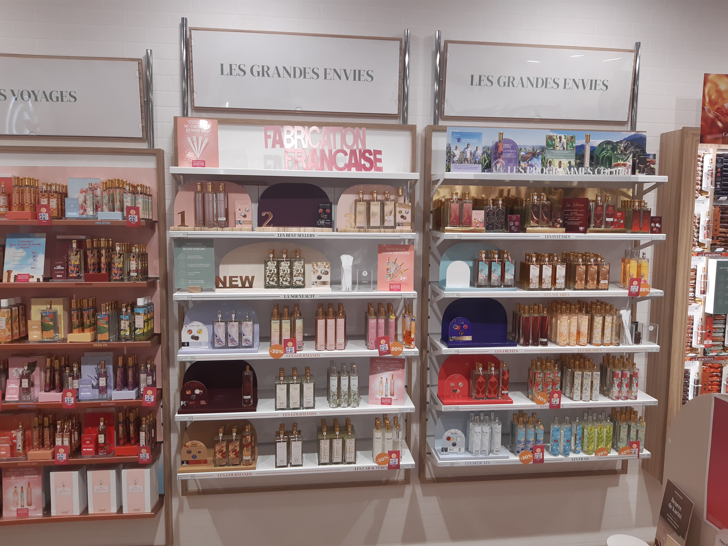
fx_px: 547
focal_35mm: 26
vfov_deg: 53.1
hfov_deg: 67.3
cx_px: 364
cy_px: 273
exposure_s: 1/100
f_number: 1.7
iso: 64
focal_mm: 3.92
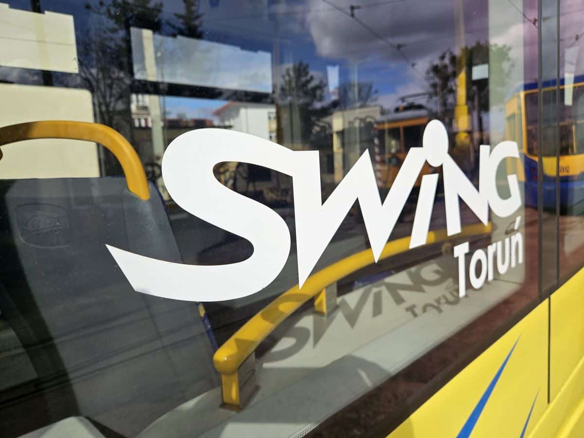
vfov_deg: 58.9
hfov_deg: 73.9
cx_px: 292
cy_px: 219
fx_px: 388
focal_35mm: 23
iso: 25
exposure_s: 1/1864
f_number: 1.8
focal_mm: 5.4
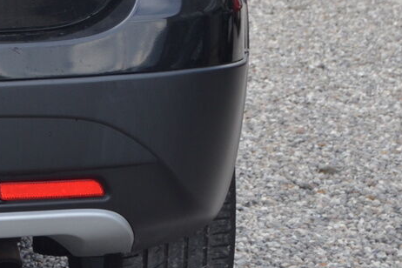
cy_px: -92
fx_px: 2156
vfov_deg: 7.0
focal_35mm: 193
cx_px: -263
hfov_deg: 10.2
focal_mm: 31
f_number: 7.1
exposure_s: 1/200
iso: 100
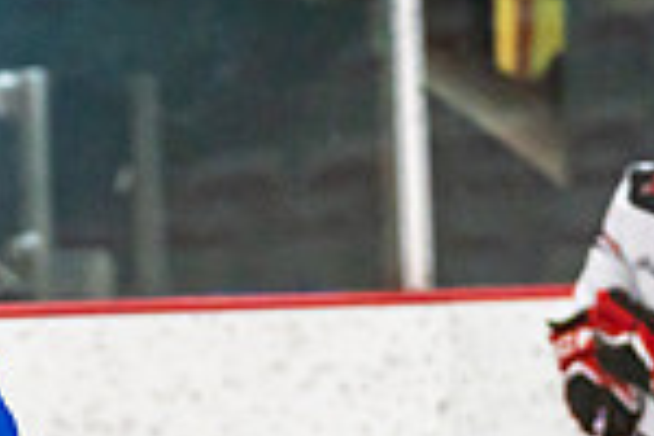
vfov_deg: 2.6
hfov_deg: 3.9
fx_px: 9464
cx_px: -139
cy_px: 672
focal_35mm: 521
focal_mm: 120
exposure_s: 1/1000
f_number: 2.8
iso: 3200
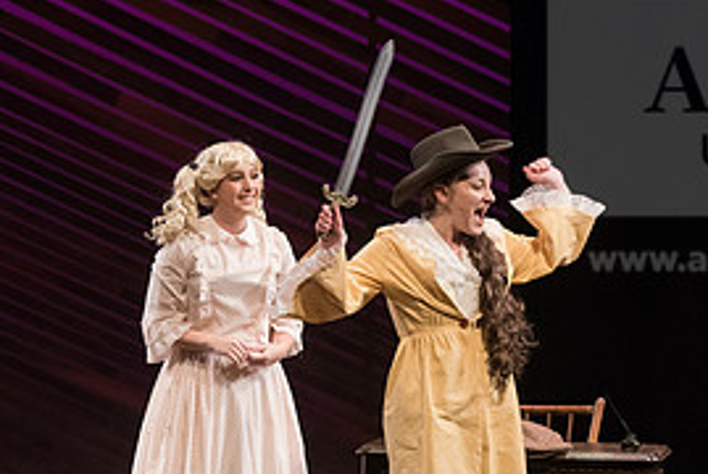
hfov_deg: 8.7
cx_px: 468
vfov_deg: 5.8
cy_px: 315
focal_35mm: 237
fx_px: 4666
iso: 5000
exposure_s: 1/400
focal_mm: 110
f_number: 4.5
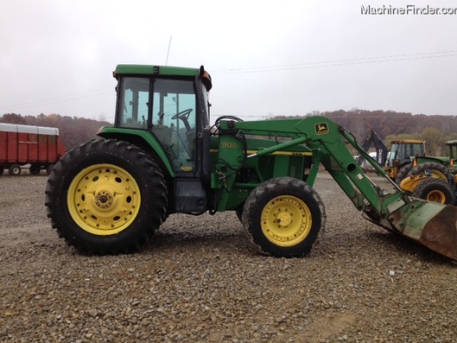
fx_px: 475
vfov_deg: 39.7
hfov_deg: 51.3
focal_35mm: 36
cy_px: 174
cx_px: 228
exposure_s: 1/525
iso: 50
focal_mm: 4.28
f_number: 2.4
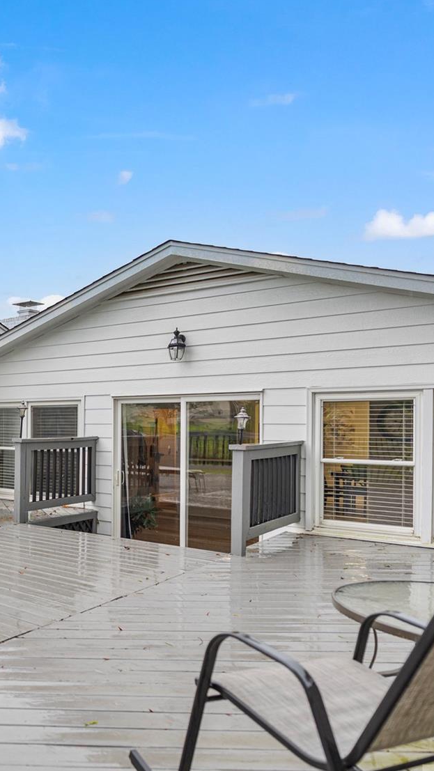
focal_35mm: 31
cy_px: 426
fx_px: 634
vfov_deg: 62.5
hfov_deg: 32.2
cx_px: -69
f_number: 1.8
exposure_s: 1/30
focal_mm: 16
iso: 100
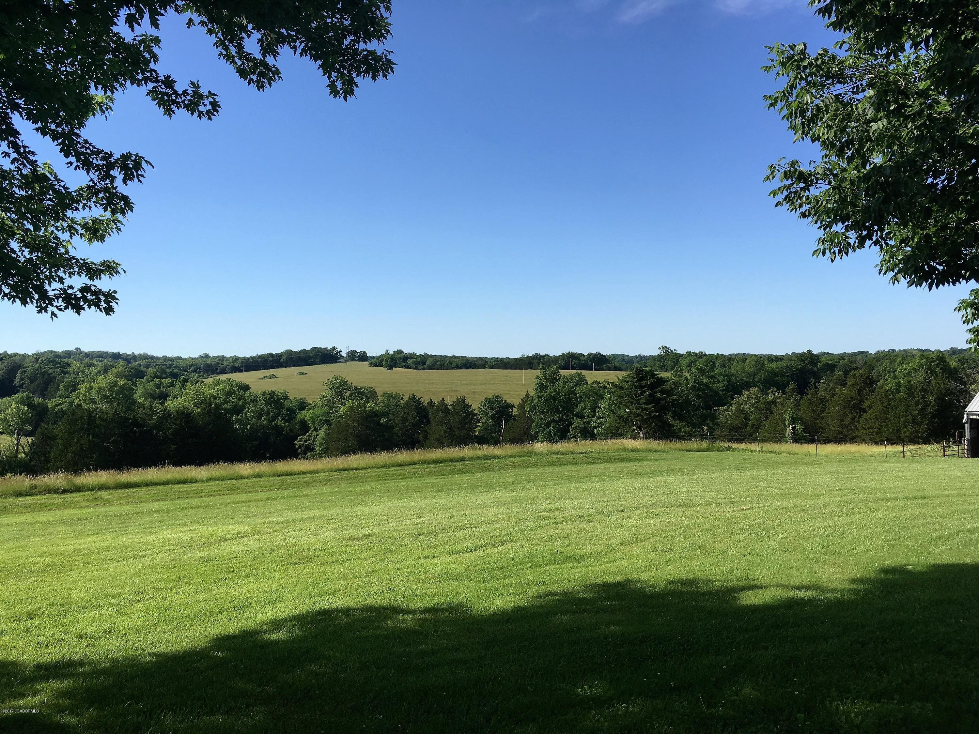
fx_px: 820
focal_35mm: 29
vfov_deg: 48.2
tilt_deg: +0.0
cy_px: 367
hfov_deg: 61.7
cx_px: 490
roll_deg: -1.5
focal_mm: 4.15
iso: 25
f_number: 2.2
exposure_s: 1/1350
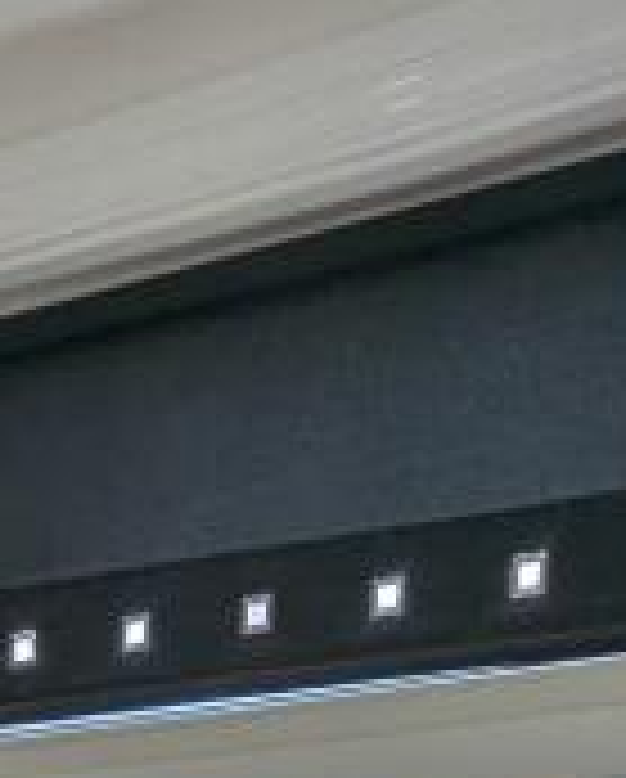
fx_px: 1732
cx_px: 108
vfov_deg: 16.3
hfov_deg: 20.2
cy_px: 1716
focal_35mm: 75
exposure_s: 1/100
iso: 41
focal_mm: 1.95
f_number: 2.2
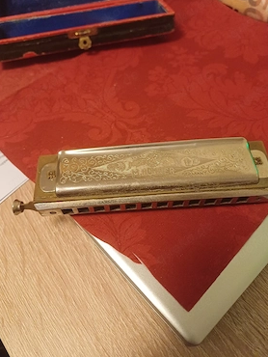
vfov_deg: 65.3
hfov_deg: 51.4
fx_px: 278
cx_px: 131
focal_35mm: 27
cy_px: 178
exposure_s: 1/25
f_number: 1.8
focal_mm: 4.65
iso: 500
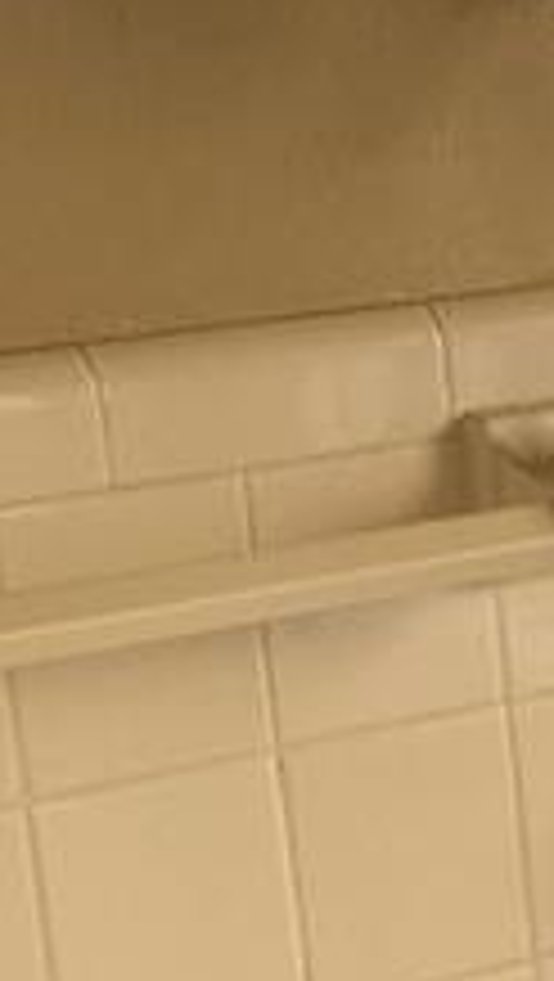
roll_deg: +1.0
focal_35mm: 156
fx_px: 4065
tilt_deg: -20.1
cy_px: 1318
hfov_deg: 7.1
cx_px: 1590
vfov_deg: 13.2
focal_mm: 4.25
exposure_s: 1/122
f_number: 1.8
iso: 40
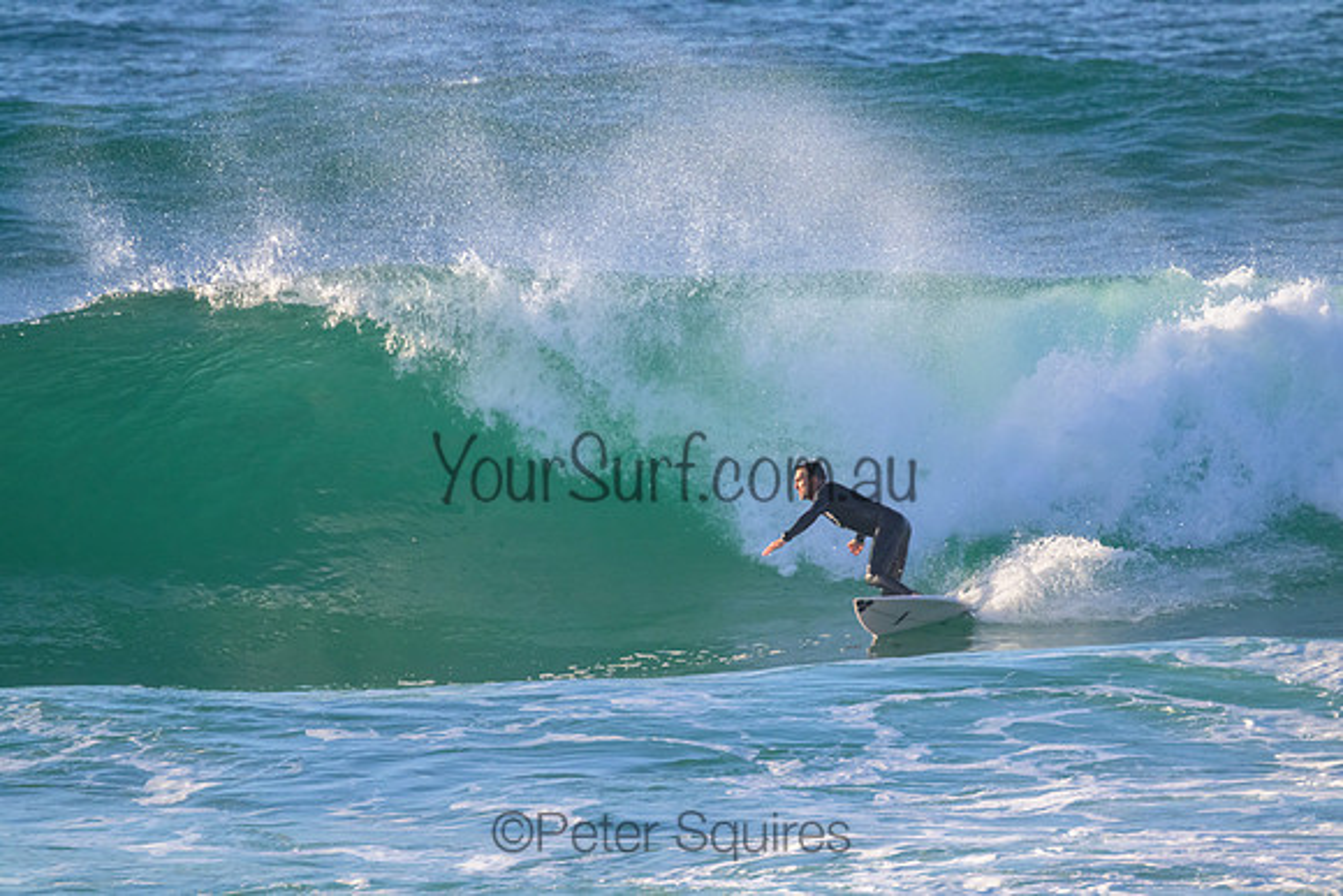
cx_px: 672
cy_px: 448
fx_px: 29850
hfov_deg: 2.6
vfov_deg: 1.7
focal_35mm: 800
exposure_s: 1/1600
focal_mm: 800
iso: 2200
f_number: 11
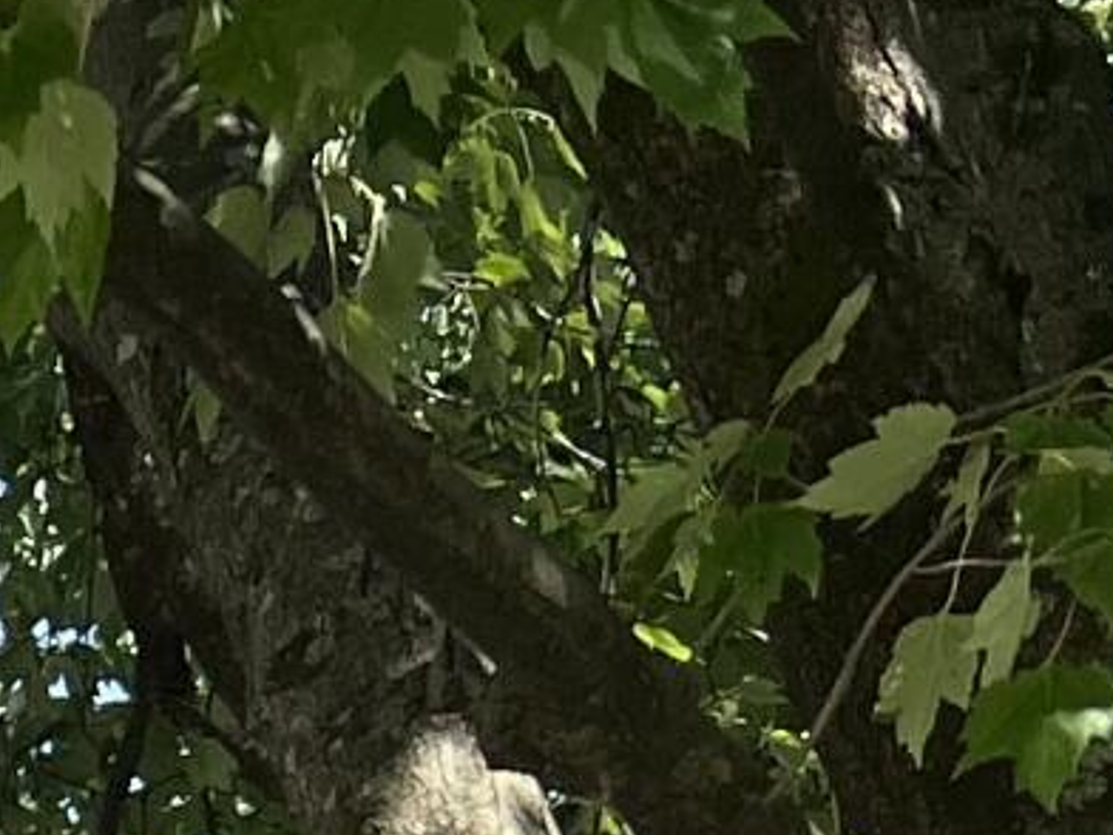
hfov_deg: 8.6
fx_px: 6398
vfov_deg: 6.5
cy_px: 2925
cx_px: -2039
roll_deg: +0.9
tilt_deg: +7.2
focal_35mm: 199
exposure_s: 1/2513
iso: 50
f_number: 1.5
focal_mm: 5.7
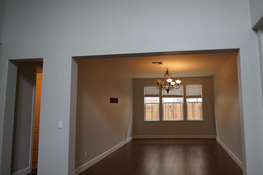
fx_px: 168
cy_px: 90
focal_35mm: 23
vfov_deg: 55.1
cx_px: 171
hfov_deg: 74.2
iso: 1000
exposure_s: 1/160
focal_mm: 16
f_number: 4
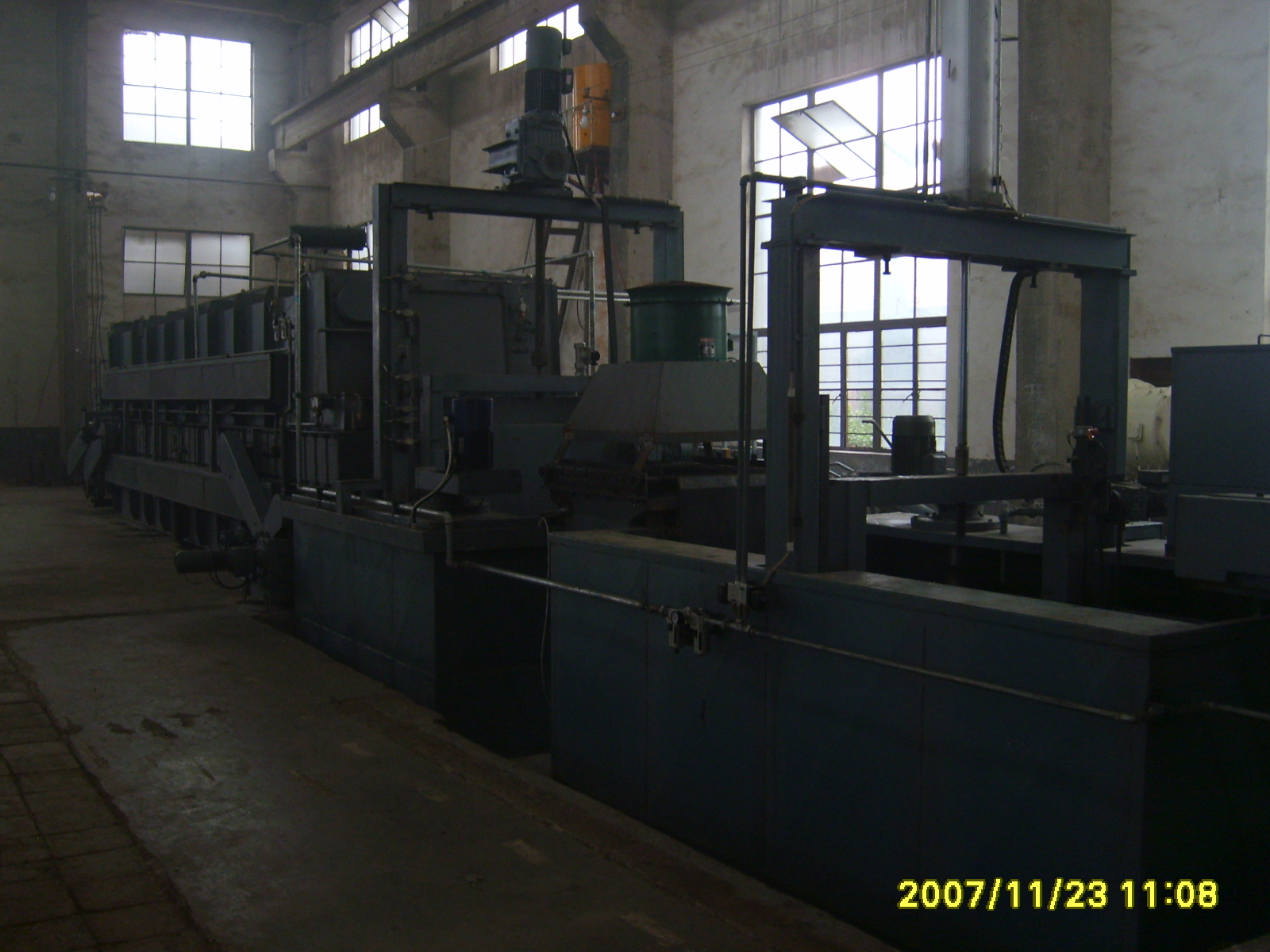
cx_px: 635
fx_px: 1284
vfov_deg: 40.7
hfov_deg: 52.6
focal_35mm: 35
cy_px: 476
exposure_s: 1/30
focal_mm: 5.8
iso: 88
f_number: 2.8
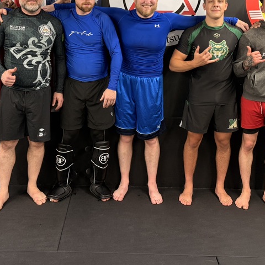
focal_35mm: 49
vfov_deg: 33.9
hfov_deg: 34.6
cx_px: 110
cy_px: 63
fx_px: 424
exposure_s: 1/60
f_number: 1.6
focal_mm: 5.96
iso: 125
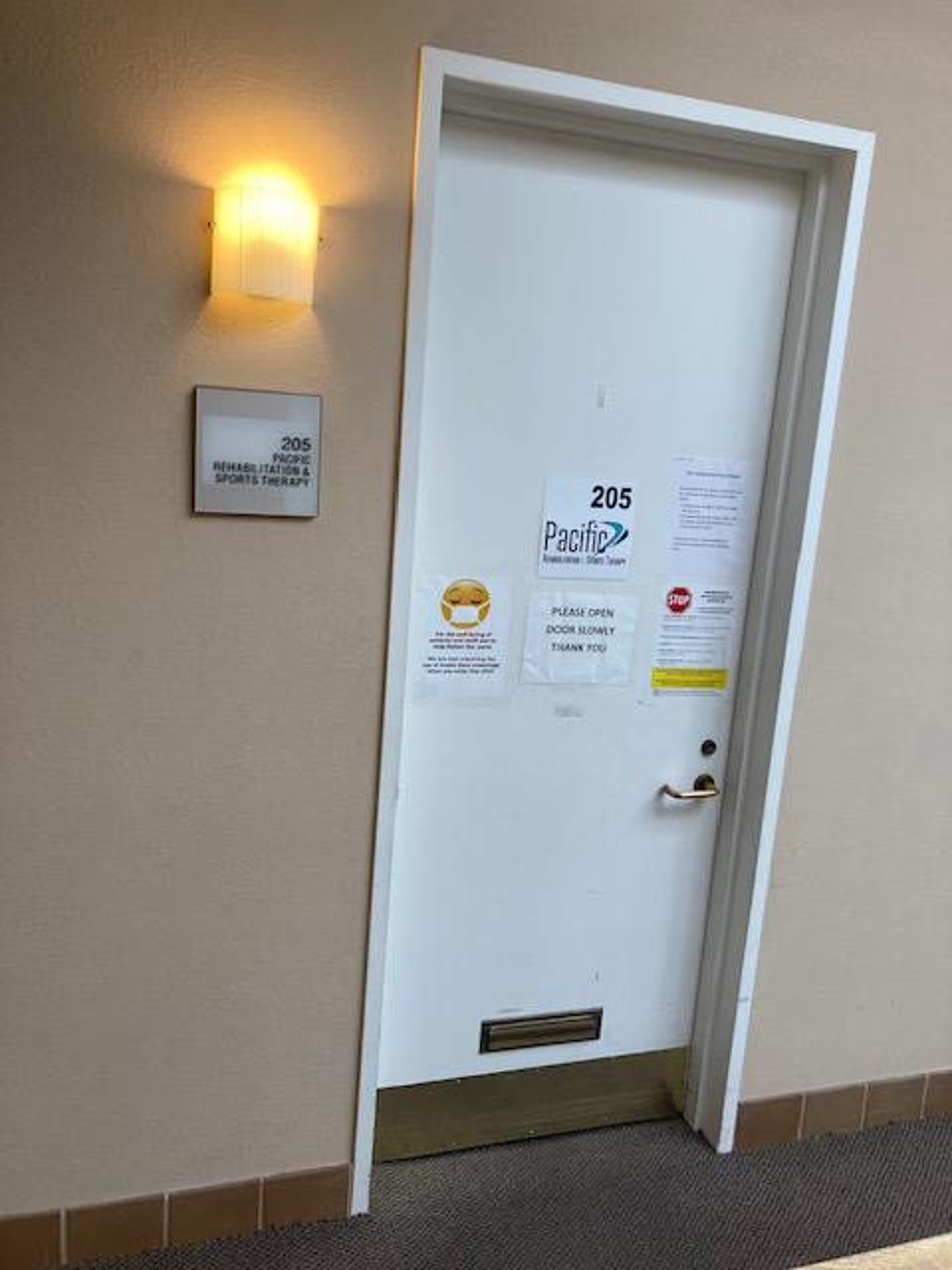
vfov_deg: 63.4
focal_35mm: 28
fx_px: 1027
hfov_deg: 49.7
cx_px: 476
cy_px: 635
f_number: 1.8
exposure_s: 1/120
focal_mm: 3.99
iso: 50
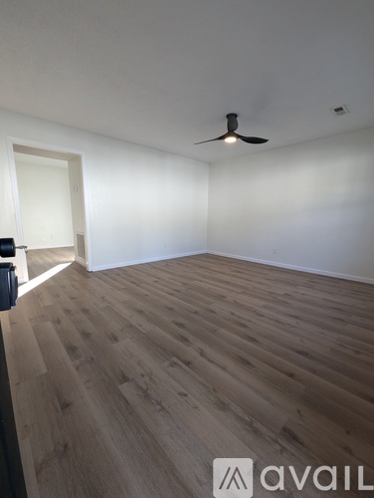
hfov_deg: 90.0
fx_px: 187
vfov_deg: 106.1
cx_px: 187
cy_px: 249
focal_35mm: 13
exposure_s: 1/51.2
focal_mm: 1.95
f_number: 2.2
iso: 50
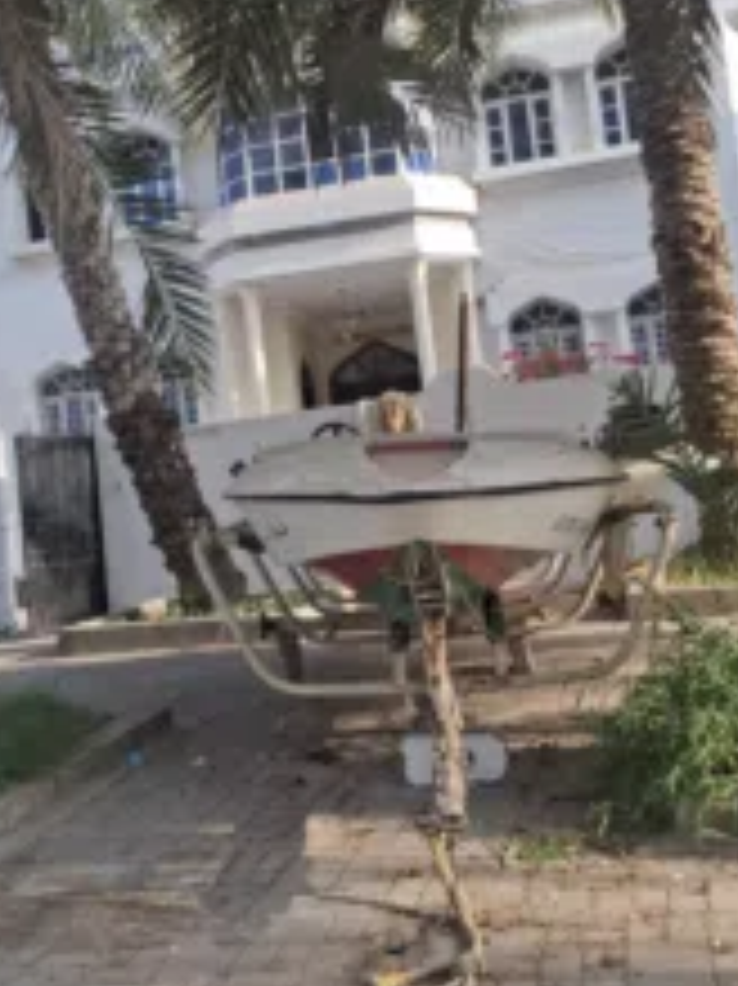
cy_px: 441
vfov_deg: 44.8
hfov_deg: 33.9
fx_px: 1195
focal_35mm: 42
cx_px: 225
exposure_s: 1/693
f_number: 1.8
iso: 50
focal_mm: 5.54
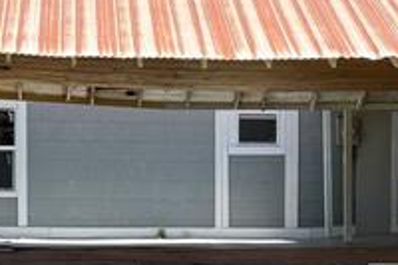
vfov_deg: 10.7
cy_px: 179
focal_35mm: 128
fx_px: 1414
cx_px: 193
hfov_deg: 16.0
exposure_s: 1/2833
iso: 80
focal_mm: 6.76
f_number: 1.78
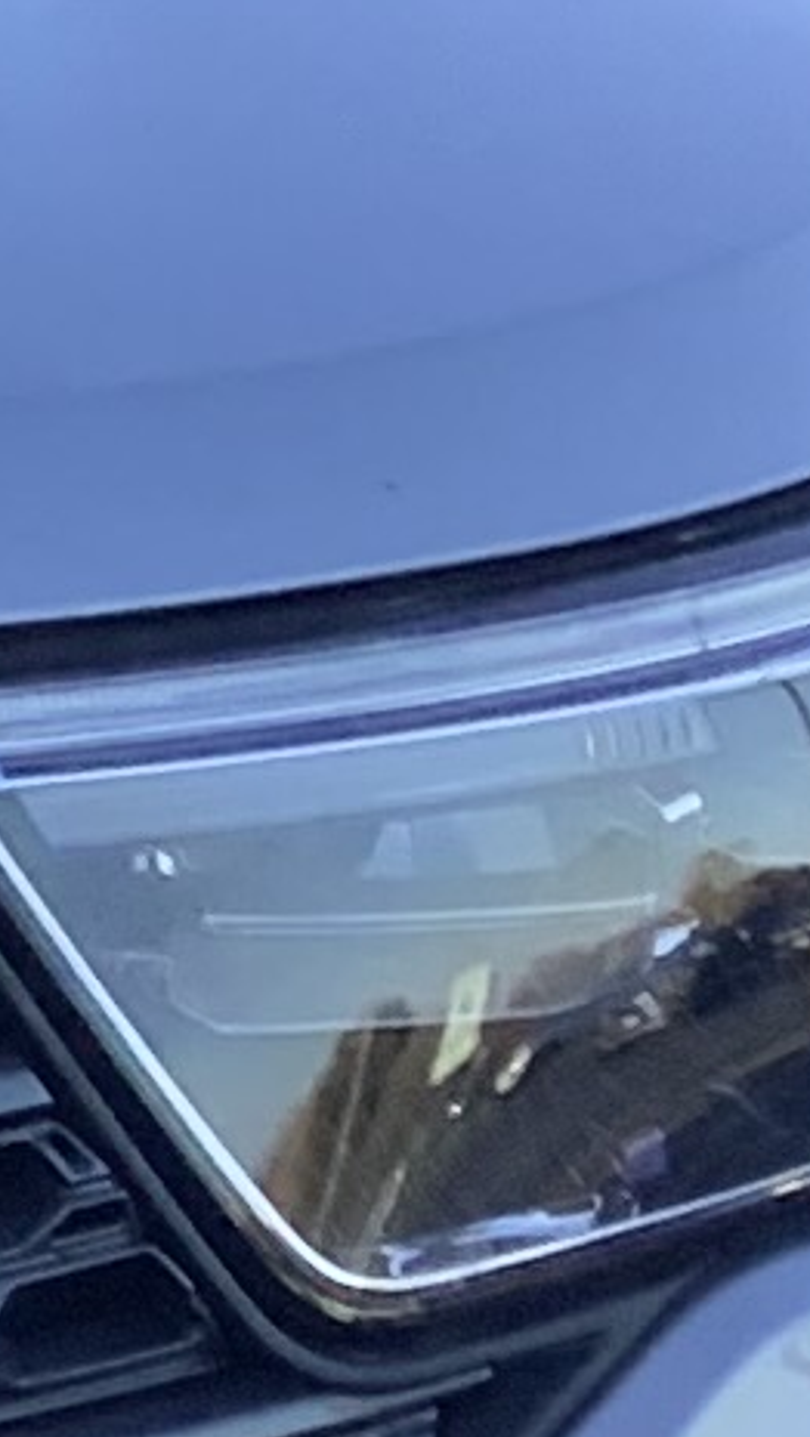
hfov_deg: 4.6
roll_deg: -1.0
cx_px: -2656
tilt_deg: -14.9
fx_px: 9038
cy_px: 238
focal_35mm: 237
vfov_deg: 9.1
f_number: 2.4
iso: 25
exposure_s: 1/172
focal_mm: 3.3
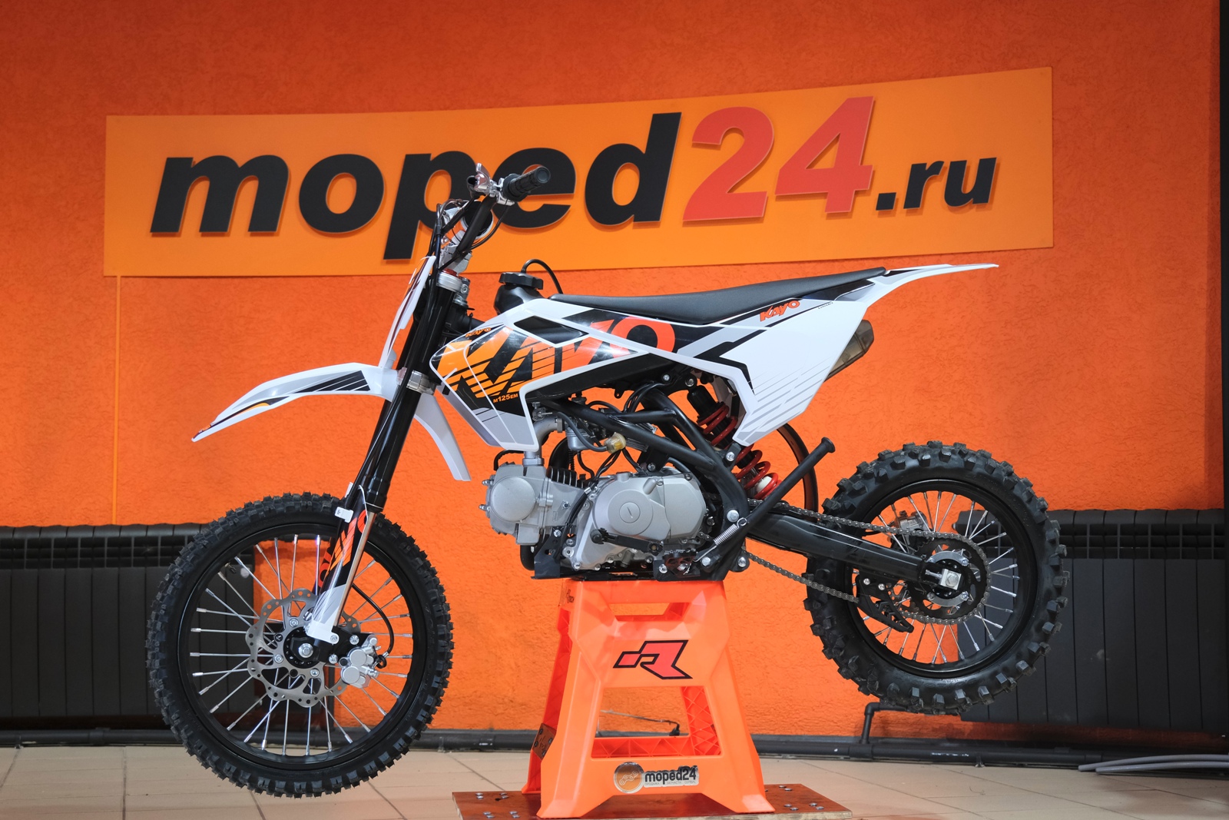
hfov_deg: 35.6
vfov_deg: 24.2
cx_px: 614
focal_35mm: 56
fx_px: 1912
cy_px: 410
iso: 1600
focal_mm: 37.6
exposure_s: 1/125
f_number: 4
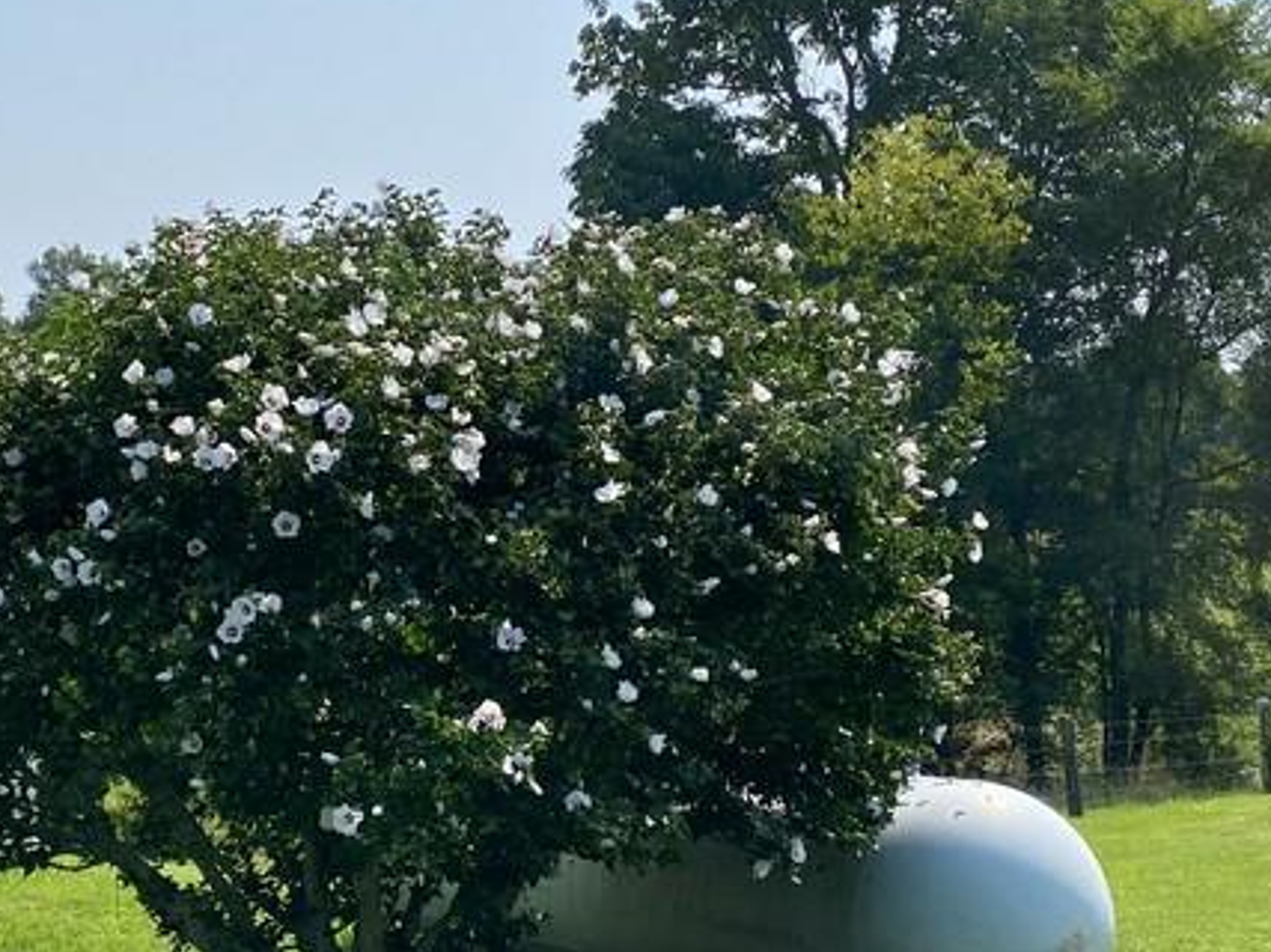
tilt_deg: +0.0
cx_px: 427
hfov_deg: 29.6
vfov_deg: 22.5
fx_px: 2386
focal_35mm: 65
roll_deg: +0.8
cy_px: 577
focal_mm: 4.25
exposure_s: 1/4808
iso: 32
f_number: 1.8
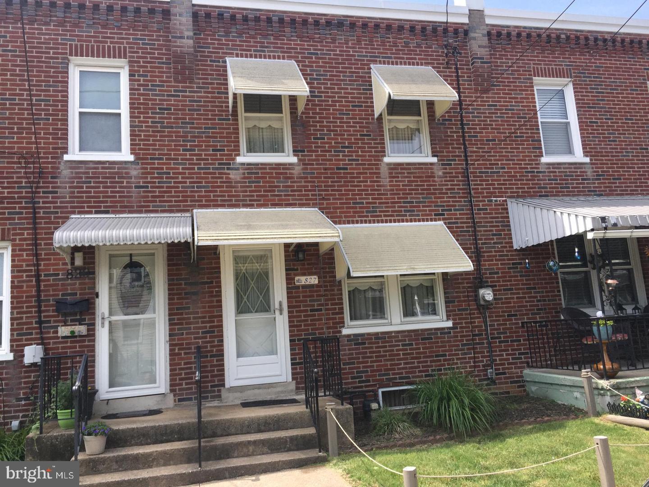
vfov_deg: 48.2
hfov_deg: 61.7
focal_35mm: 29
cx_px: 324
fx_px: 544
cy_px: 244
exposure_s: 1/1647
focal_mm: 4.15
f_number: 2.2
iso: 32
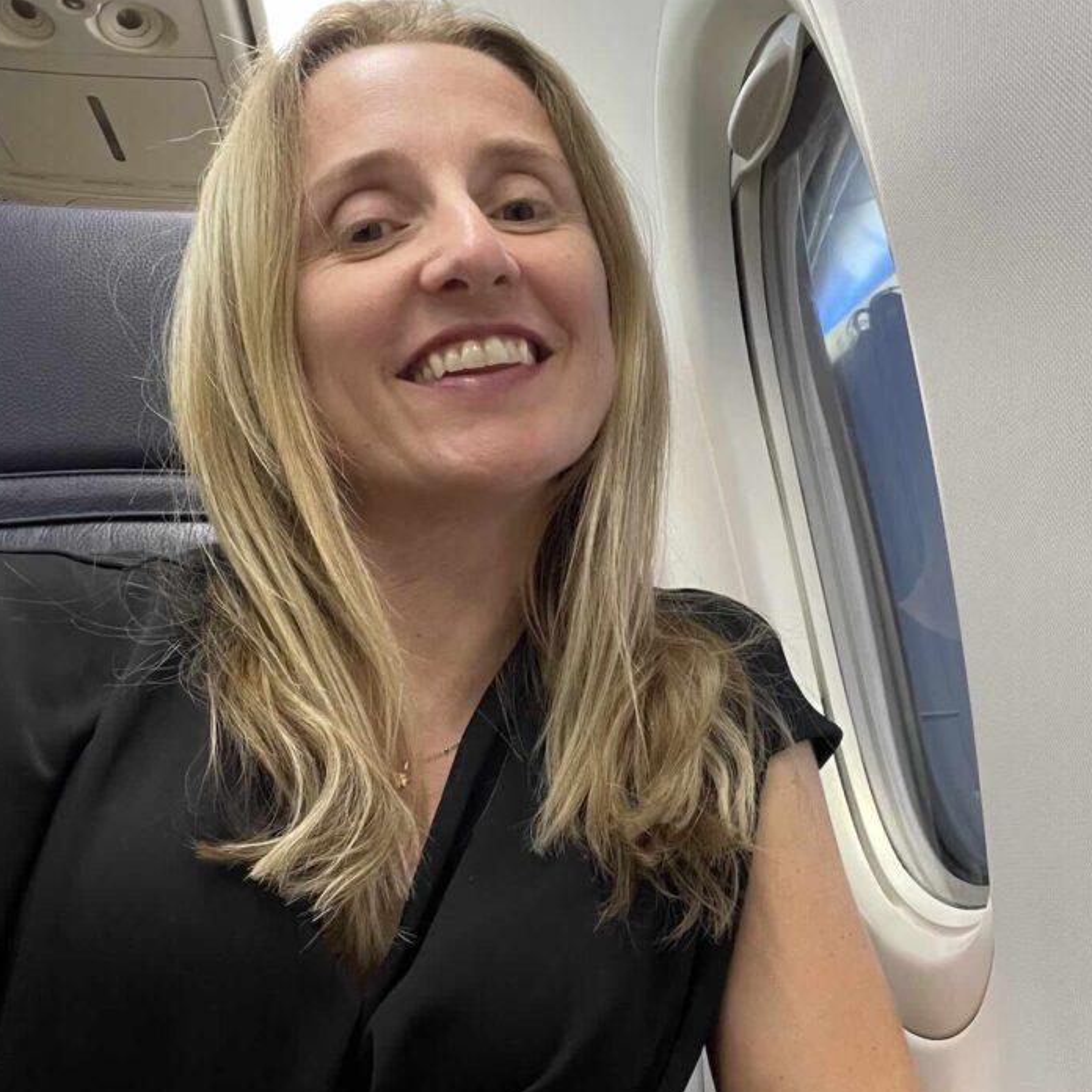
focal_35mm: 39
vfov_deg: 42.7
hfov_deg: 42.8
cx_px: 543
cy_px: 650
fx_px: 1392
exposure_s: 1/30
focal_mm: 2.71
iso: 400
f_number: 2.2
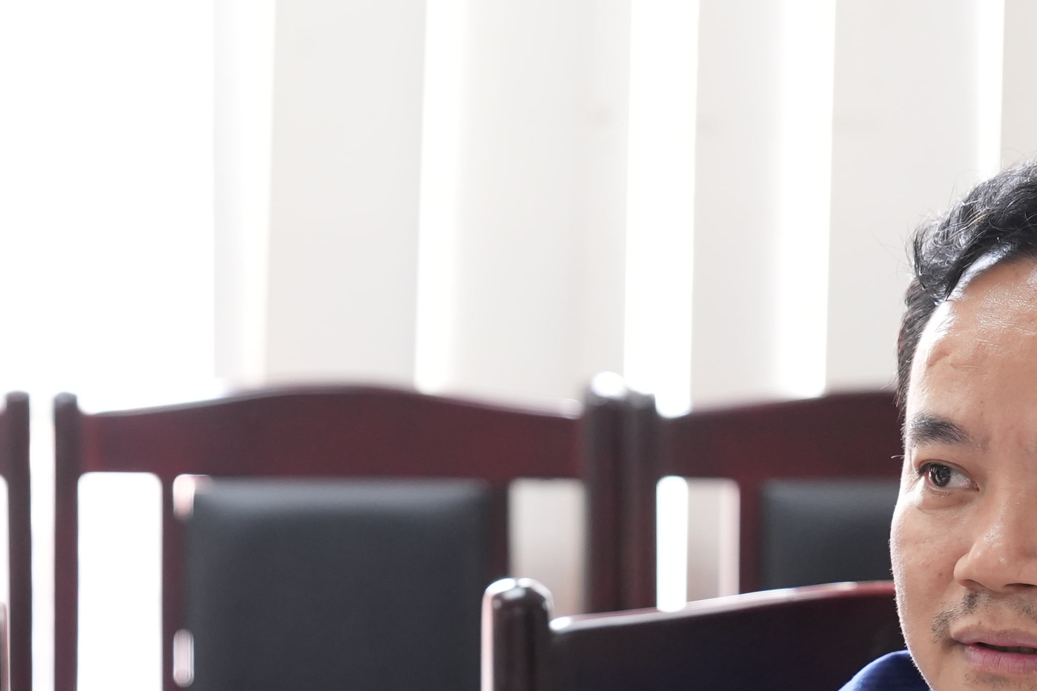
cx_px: 377
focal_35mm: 209
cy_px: 776
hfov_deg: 9.8
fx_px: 6020
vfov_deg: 6.5
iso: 1250
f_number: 3.2
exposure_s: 1/100
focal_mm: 62
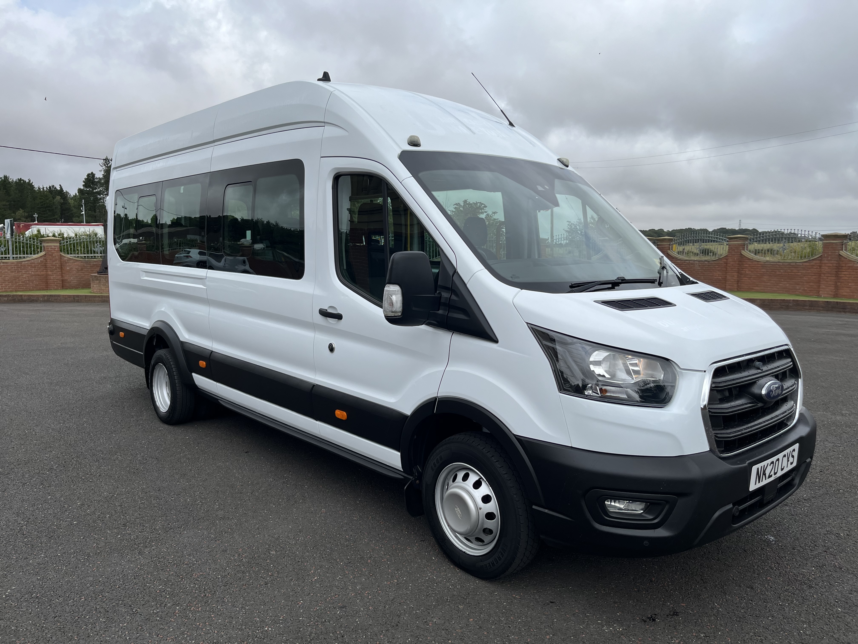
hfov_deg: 67.3
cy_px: 322
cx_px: 429
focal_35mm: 26
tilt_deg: -7.2
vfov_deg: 53.1
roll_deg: -0.1
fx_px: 644
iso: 50
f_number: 1.6
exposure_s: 1/3876
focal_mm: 5.1
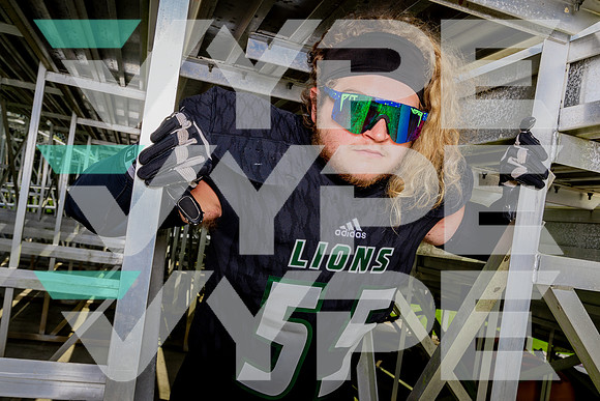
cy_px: 223
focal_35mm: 36
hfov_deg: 53.5
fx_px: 595
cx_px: 326
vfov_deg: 37.2
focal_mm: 30
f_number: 11
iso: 200
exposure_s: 1/250
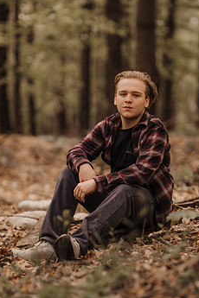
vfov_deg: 18.4
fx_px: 920
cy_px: 163
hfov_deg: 12.3
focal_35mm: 111
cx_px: 120
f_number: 1.6
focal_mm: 85
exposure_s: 1/1250
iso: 125
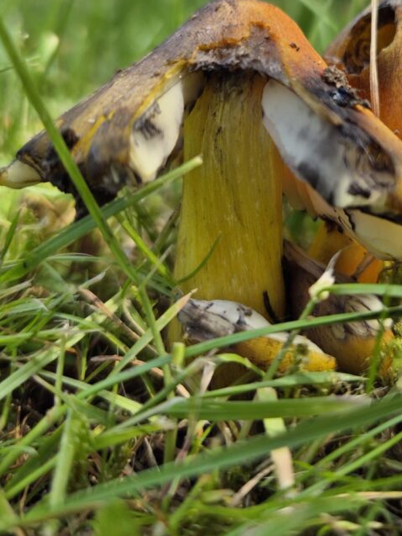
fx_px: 573
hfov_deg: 38.0
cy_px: 142
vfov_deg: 48.5
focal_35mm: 37
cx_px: 282
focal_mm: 5.4
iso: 25
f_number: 1.8
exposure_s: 1/610
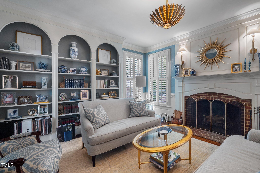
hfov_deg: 96.7
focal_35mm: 16
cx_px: 130
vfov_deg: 73.7
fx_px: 116
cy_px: 86
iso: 400
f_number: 8
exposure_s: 1/1.43
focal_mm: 16
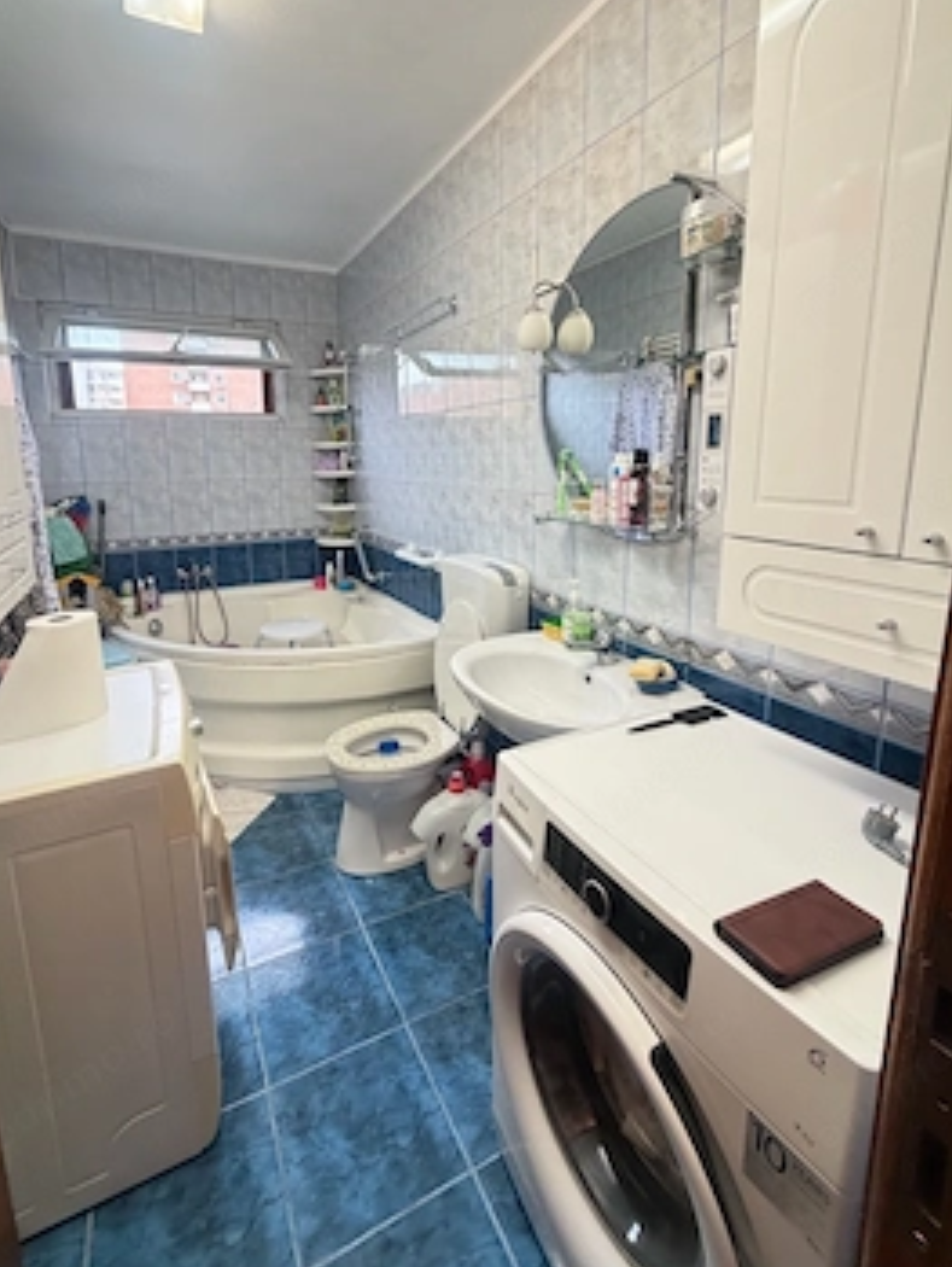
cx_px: 427
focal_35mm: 16
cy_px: 561
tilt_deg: -10.7
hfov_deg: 77.9
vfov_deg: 94.1
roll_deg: +0.8
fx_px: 586
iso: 400
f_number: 2.2
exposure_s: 1/50
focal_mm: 2.22
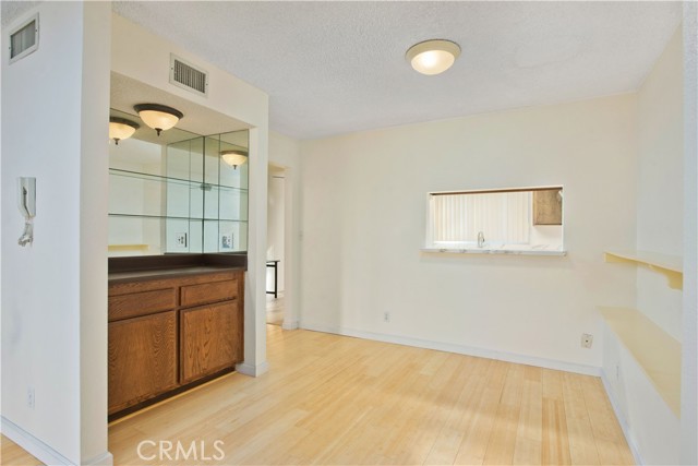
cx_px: 349
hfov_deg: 86.9
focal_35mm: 19
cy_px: 233
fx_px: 368
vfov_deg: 64.6
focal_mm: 19
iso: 400
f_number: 7.1
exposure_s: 1/200
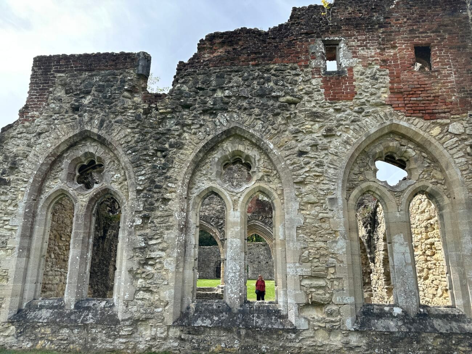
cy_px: 177
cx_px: 236
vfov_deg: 56.8
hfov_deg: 71.6
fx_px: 327
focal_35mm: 24
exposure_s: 1/1613
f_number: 1.78
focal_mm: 6.86
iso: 80
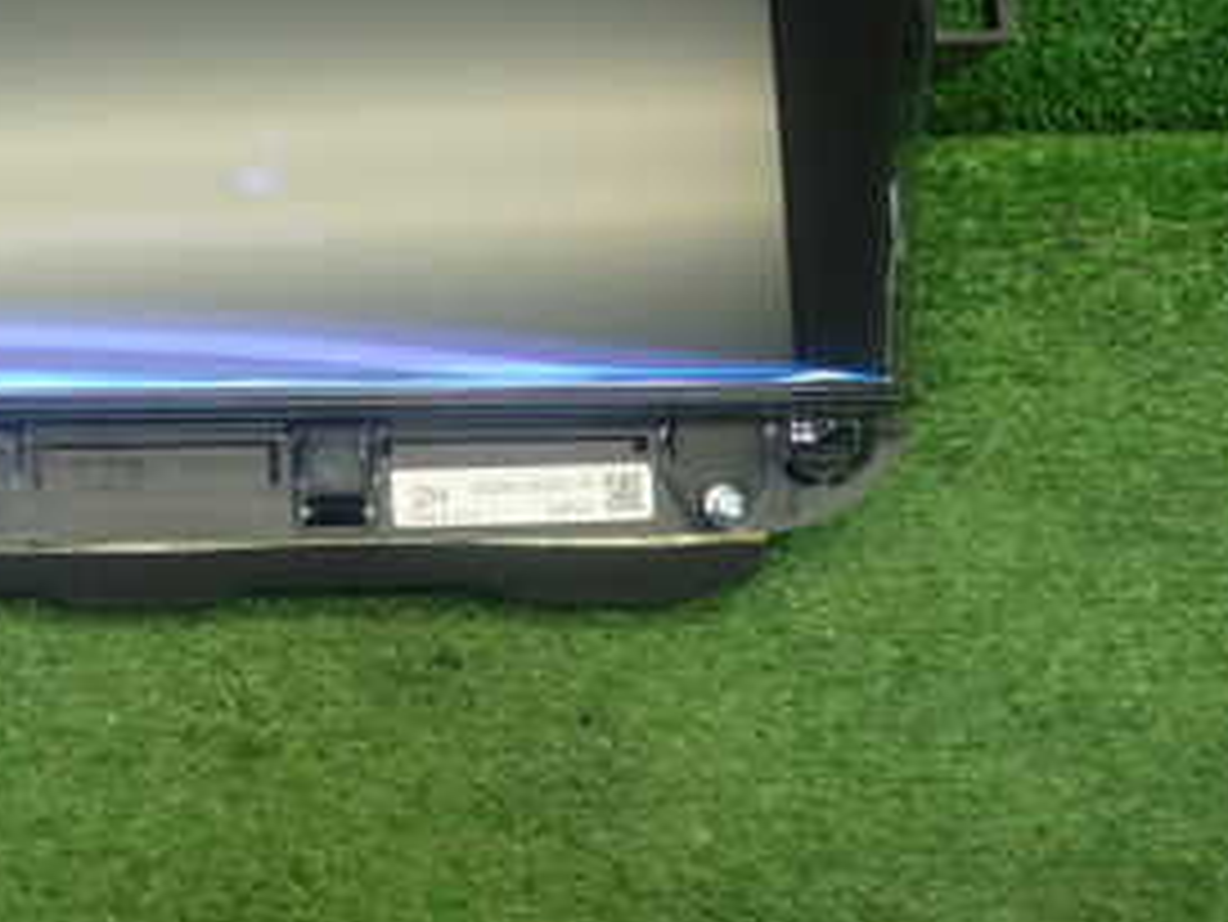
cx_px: -90
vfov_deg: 22.0
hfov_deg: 27.2
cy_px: 171
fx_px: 2342
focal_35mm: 66
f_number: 2.3
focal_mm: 5.4
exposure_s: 1/60
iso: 200
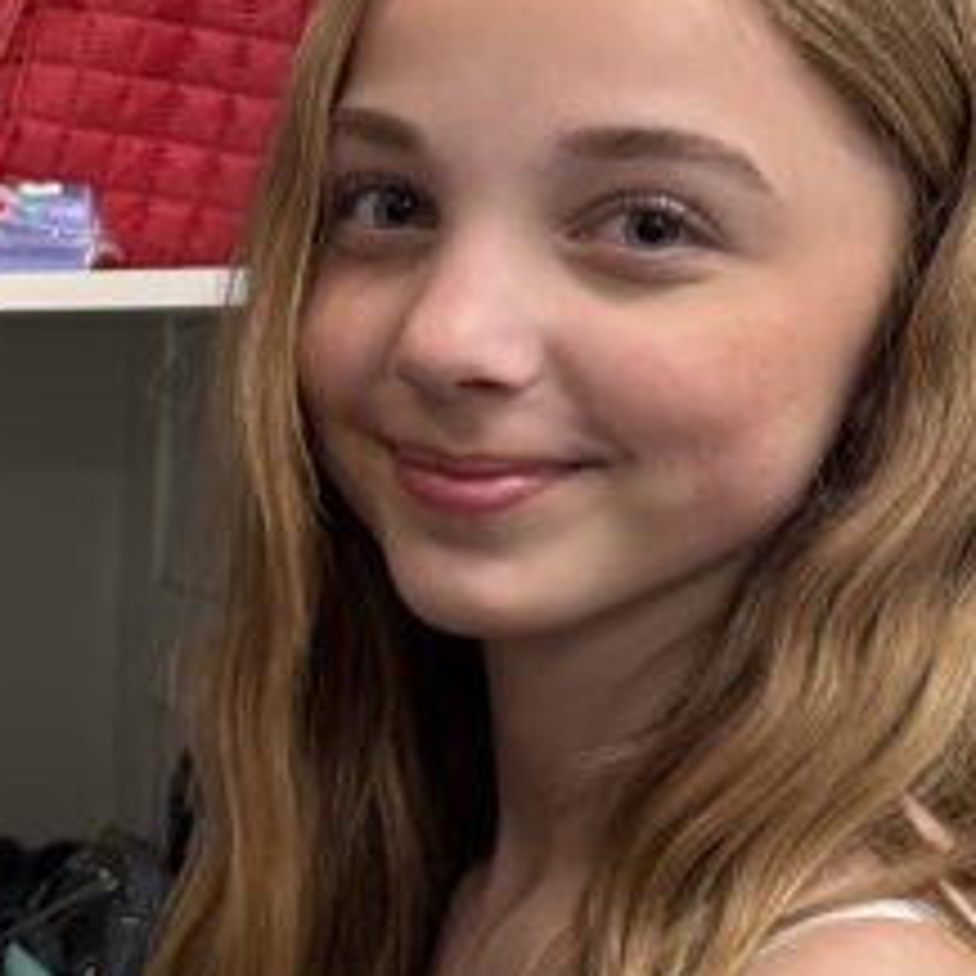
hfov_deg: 15.5
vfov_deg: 17.2
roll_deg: -0.7
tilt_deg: -8.4
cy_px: 819
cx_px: -643
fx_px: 3190
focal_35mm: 100
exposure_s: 1/60
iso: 160
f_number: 1.78
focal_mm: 6.76
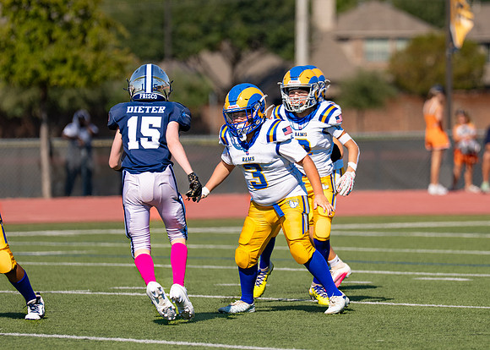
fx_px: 5462
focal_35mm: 393
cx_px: 258
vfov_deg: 3.7
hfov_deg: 5.1
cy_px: 183
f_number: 2.8
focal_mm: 200
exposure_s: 1/2500
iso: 100
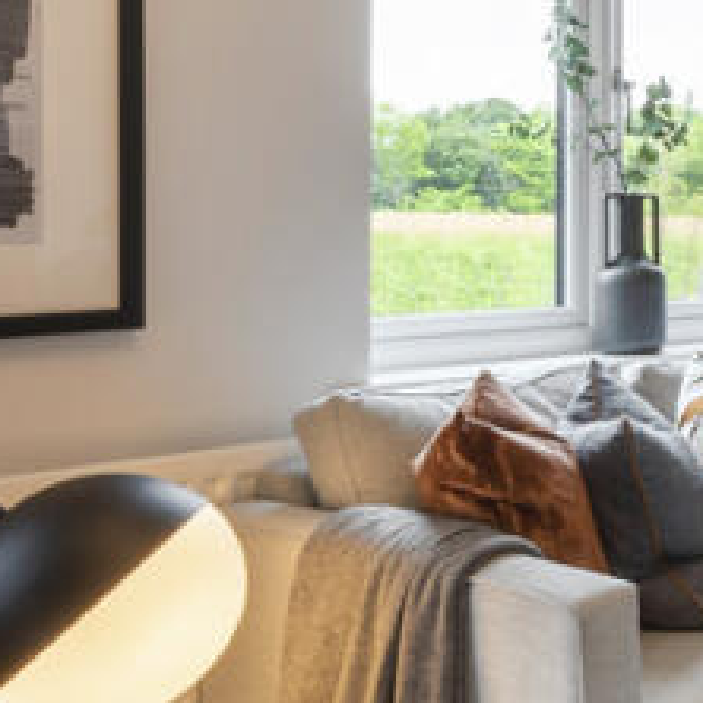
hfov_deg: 25.9
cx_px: 947
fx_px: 1264
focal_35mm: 55
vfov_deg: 31.0
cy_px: 293
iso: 64
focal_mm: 14
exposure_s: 1/2
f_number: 16
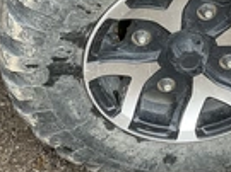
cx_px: 99
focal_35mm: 86
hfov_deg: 22.8
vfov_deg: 16.9
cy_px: 12
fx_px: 573
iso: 50
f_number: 1.8
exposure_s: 1/122
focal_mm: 3
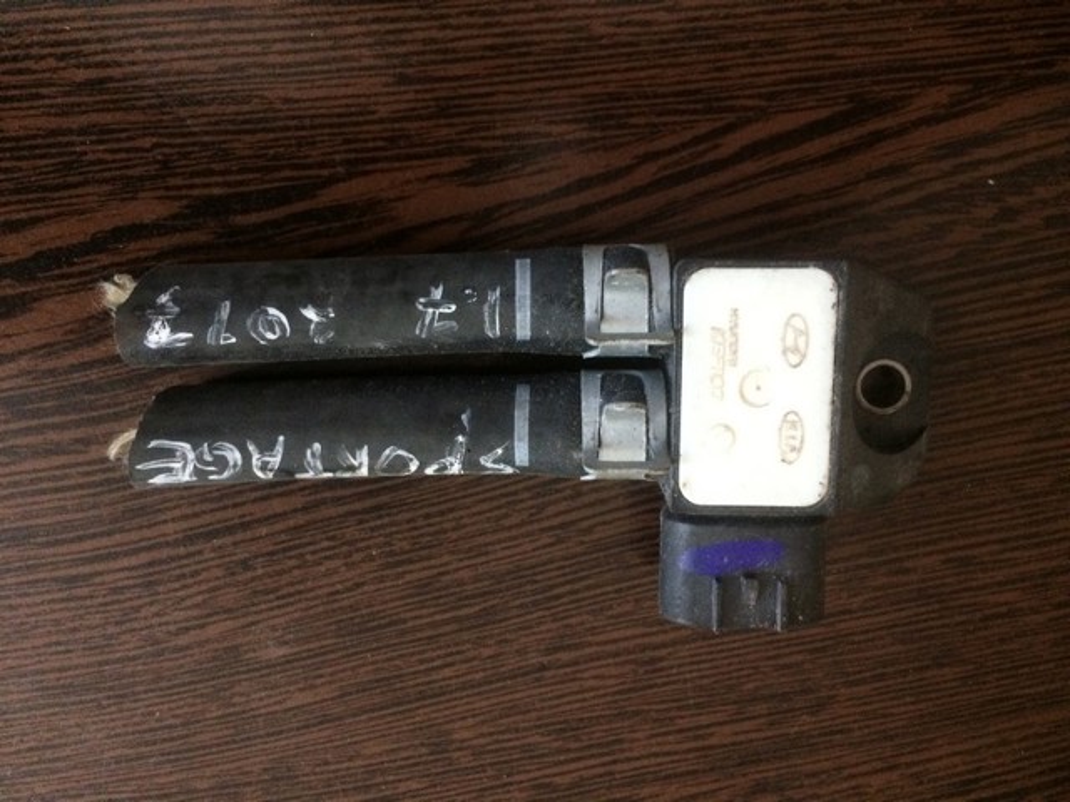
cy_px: 401
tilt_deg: -85.1
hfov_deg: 61.7
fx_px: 896
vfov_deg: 48.2
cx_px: 535
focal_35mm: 29
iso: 320
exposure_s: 1/20
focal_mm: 4.15
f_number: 2.2
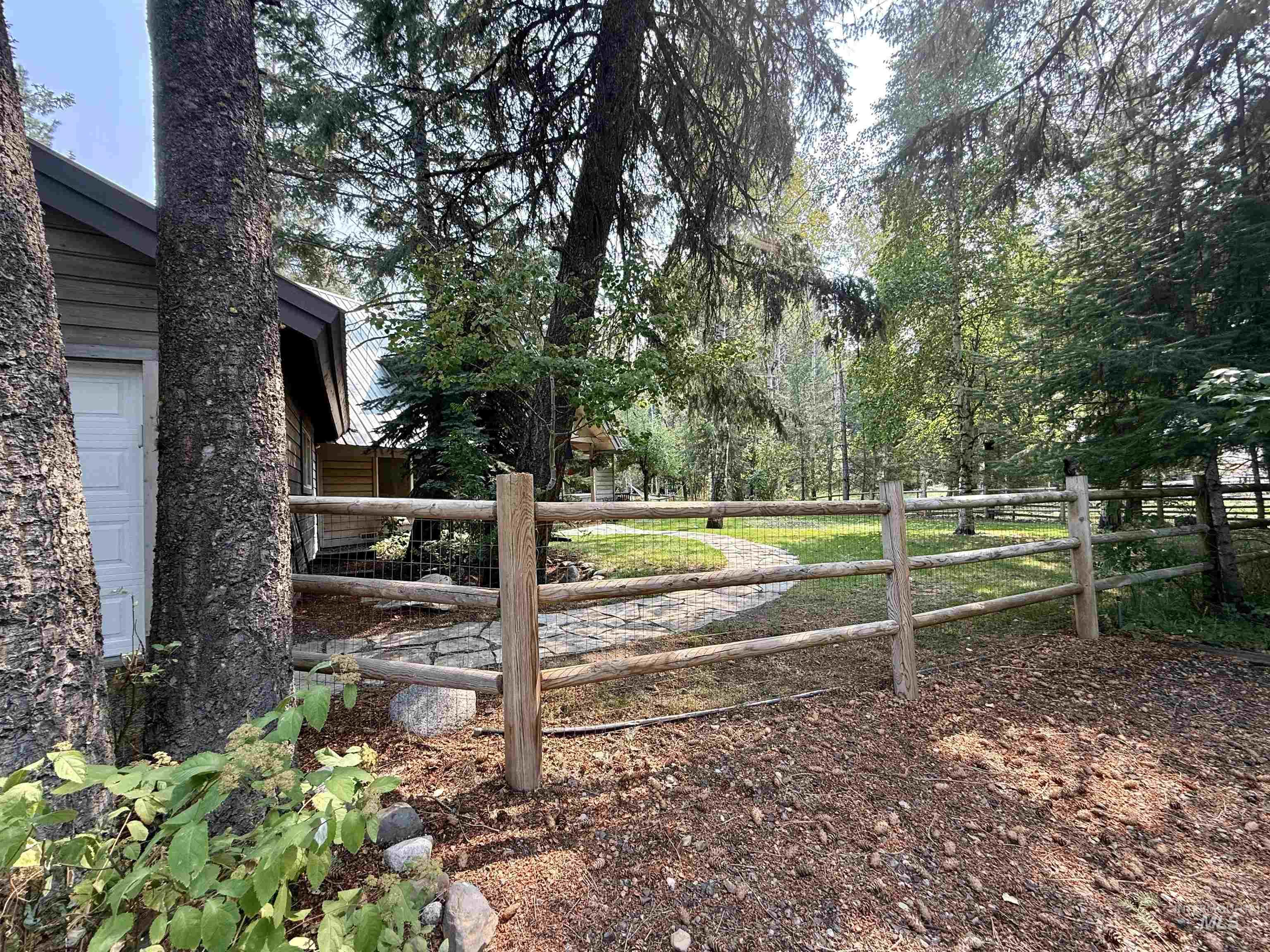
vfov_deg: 85.7
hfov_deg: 102.1
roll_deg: +2.3
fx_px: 514
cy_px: 476
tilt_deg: +1.6
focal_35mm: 14
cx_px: 635
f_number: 2.2
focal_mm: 2.22
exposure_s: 1/241
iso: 64
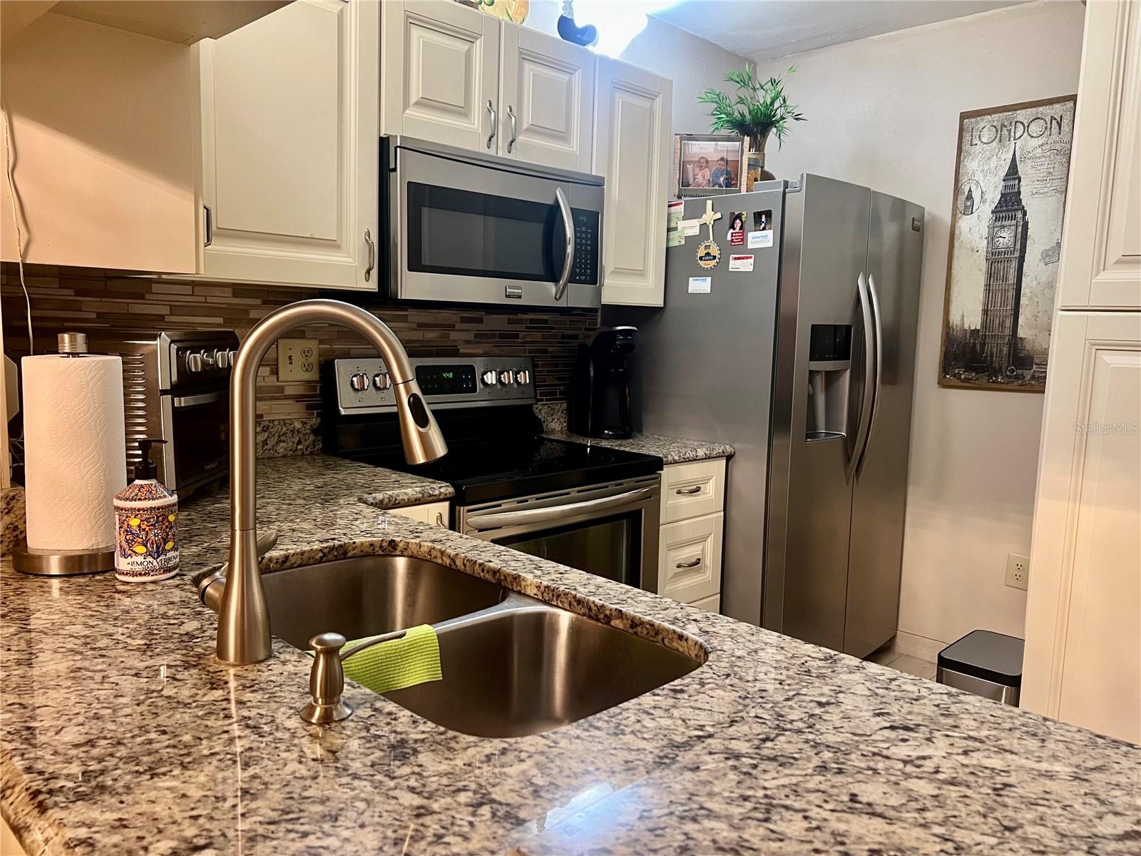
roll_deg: -1.9
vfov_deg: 53.1
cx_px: 570
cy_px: 428
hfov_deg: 67.3
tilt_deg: -8.0
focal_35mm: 26
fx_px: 857
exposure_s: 1/60
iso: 320
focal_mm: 5.7
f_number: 1.5
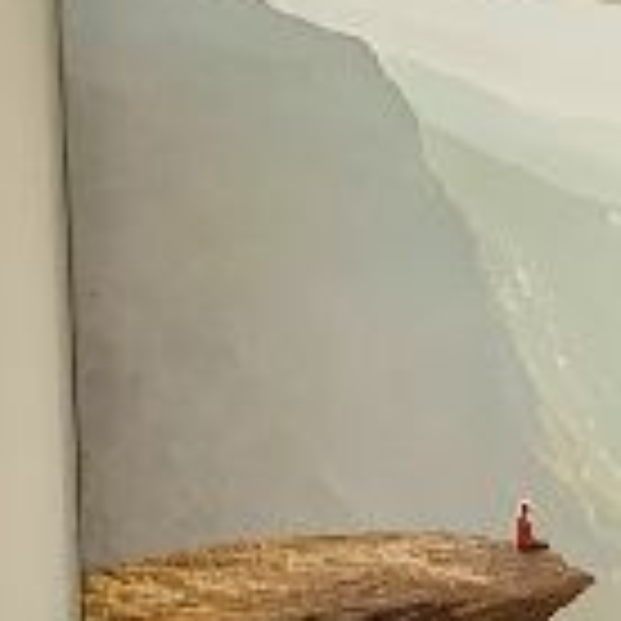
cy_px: 1251
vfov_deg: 11.7
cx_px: 1422
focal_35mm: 133
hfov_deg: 11.3
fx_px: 2699
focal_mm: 4.25
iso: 80
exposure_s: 1/120
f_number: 1.8
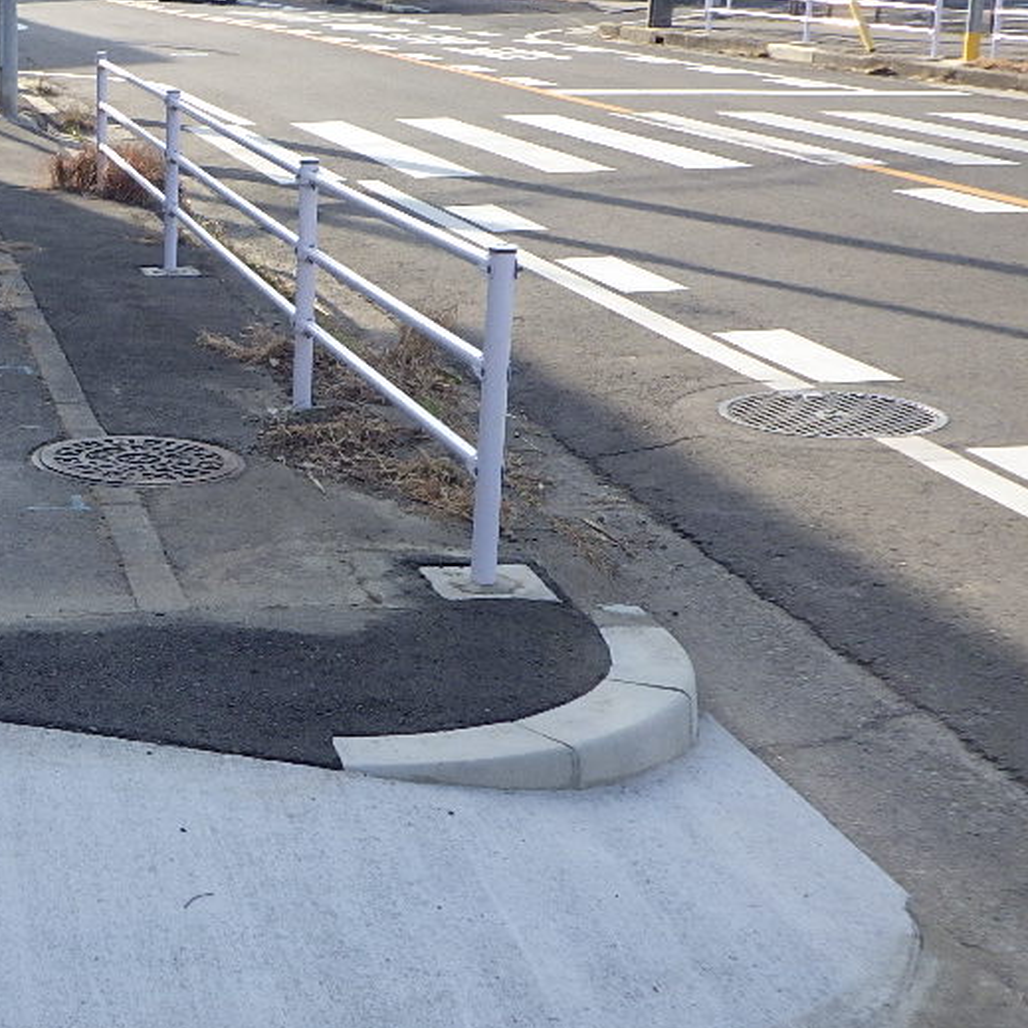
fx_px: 2050
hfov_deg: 26.2
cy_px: 454
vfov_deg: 28.1
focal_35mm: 61
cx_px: -77
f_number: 4.2
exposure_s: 1/400
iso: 125
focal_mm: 5
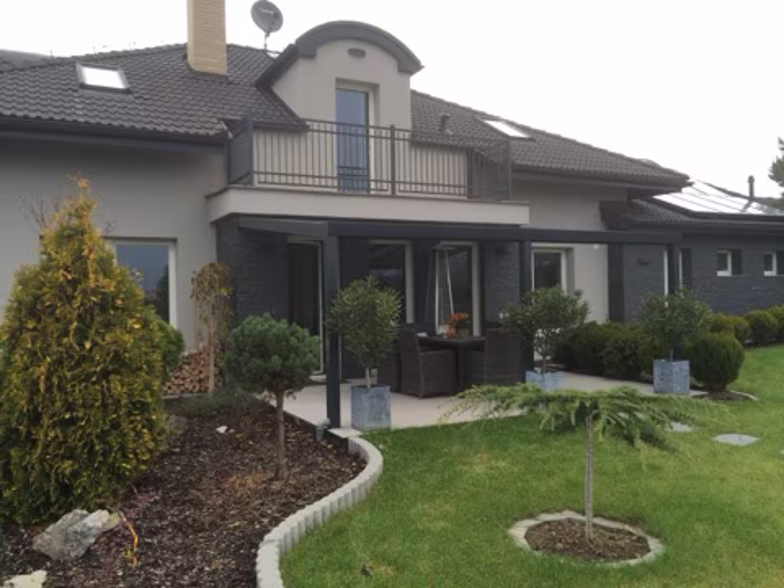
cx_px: 392
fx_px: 657
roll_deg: +1.5
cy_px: 294
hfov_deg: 61.7
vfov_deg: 48.2
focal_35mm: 29
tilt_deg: -2.7
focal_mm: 4.15
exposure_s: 1/120
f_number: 2.2
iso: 32
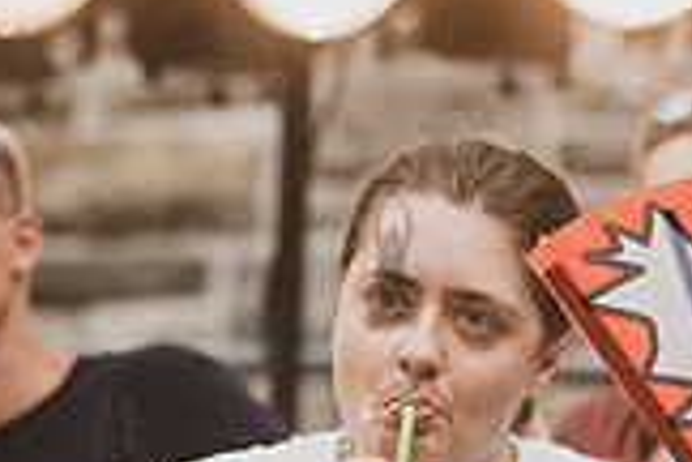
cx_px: 983
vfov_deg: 2.8
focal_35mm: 497
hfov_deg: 4.1
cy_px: 524
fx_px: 9553
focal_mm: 120
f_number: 4
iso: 4000
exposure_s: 1/1000
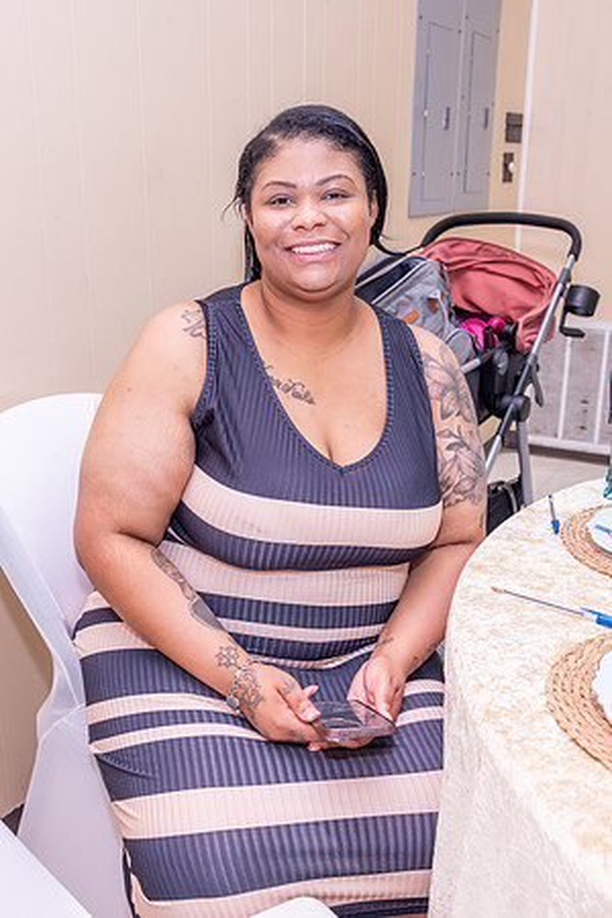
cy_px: 459
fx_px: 918
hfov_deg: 36.9
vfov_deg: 53.1
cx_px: 301
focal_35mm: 36
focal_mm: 24
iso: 800
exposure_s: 1/400
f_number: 4.5
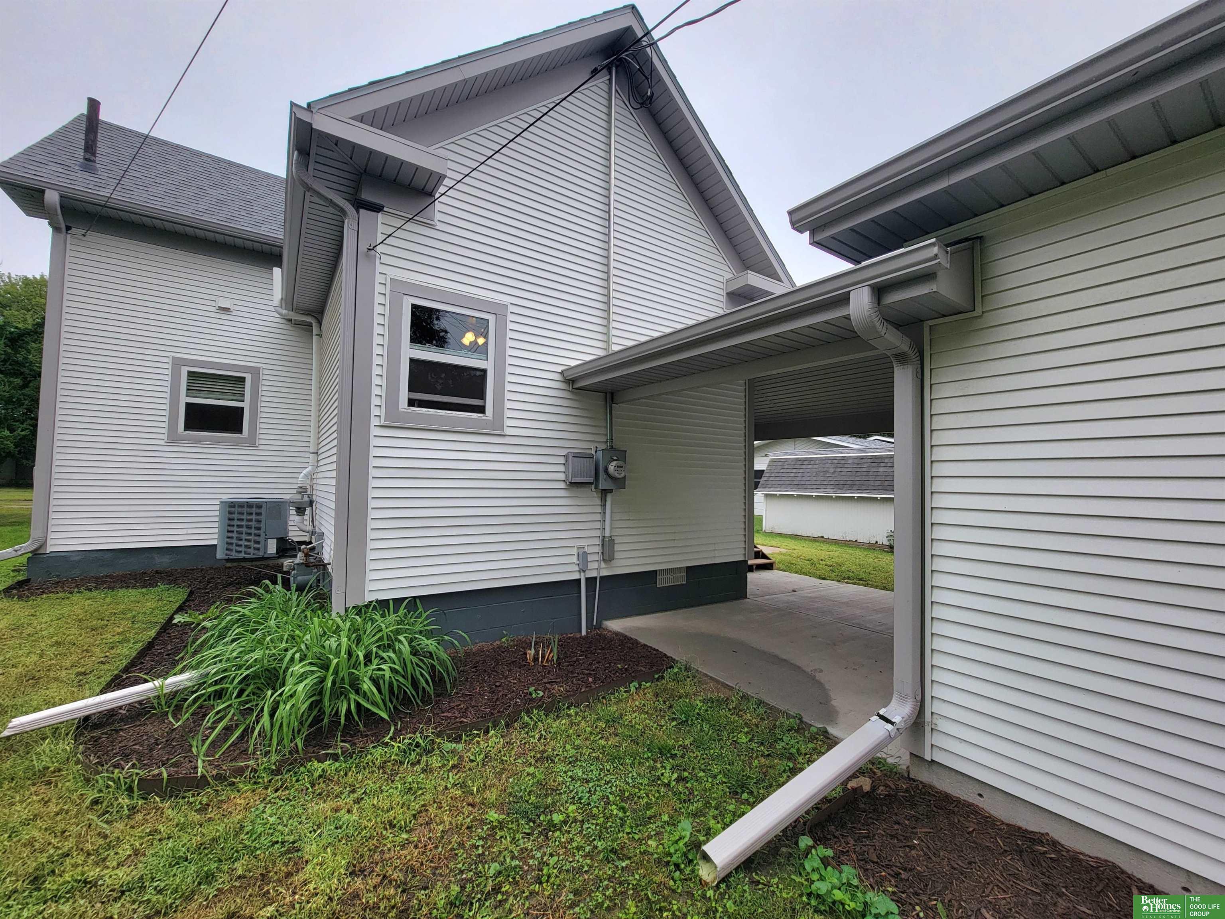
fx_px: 460
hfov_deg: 106.2
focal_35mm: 13
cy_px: 460
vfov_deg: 89.9
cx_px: 612
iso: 50
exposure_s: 1/417
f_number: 2.2
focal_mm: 2.2
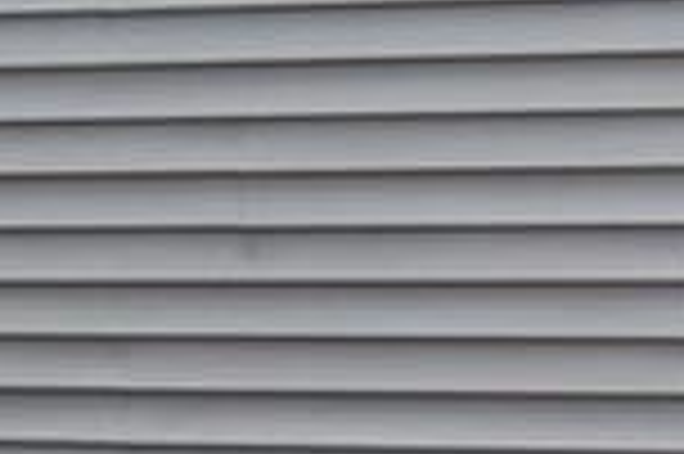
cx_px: 634
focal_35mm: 209
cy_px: 380
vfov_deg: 6.5
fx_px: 3967
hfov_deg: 9.8
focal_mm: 31
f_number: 4
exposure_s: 1/25
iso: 160
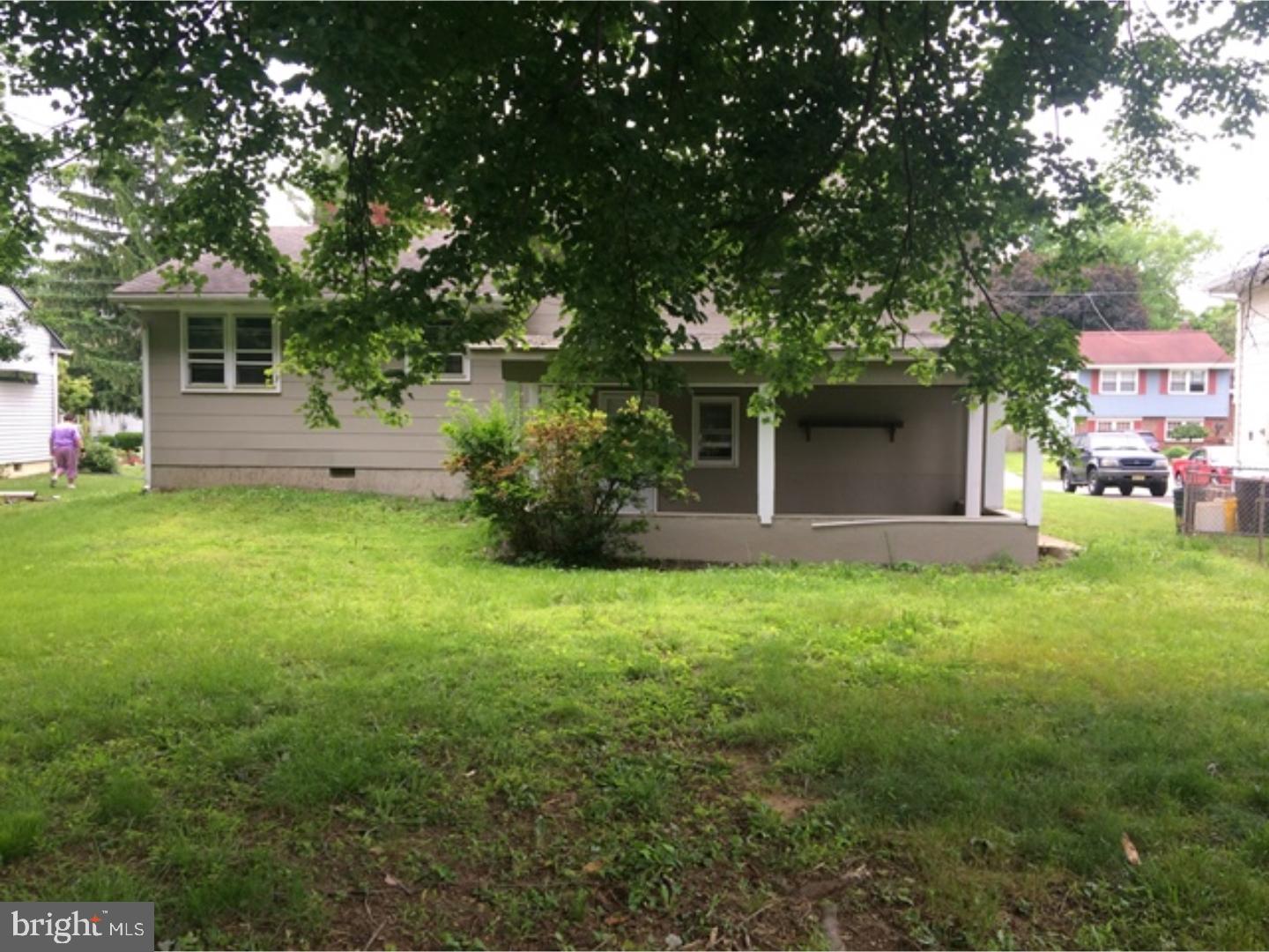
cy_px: 476
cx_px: 634
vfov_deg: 48.2
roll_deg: -0.7
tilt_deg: -0.6
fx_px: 1063
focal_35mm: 29
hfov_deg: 61.7
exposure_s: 1/120
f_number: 2.2
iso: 40
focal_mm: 4.15
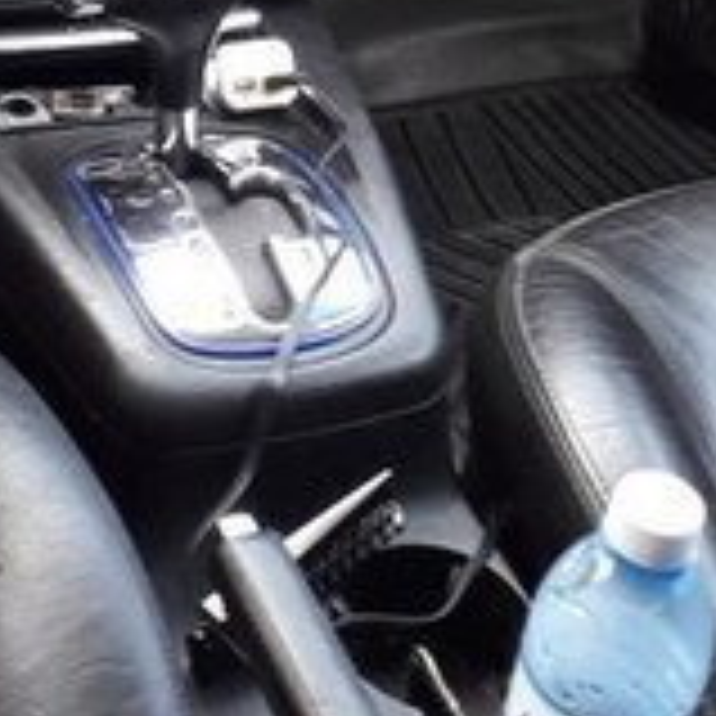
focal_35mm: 99
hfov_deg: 17.6
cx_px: 311
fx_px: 2317
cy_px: -250
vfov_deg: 16.5
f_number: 1.9
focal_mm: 3.6
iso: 64
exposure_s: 1/50
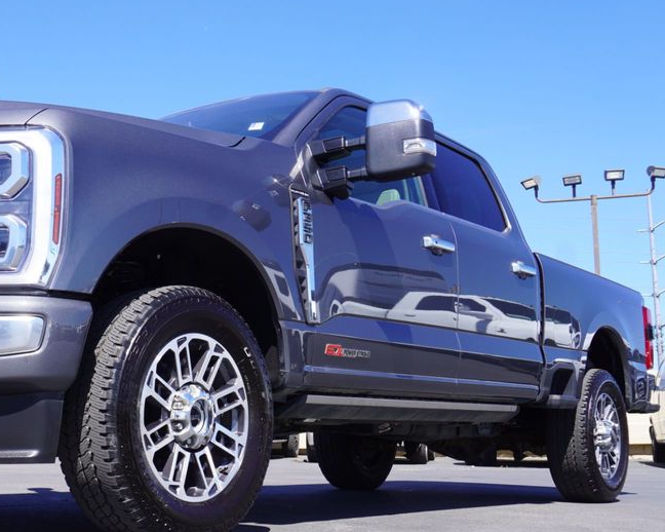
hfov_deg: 37.2
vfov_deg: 30.8
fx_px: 964
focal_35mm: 49
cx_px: 173
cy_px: 310
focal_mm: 22
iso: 100
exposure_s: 1/125
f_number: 8
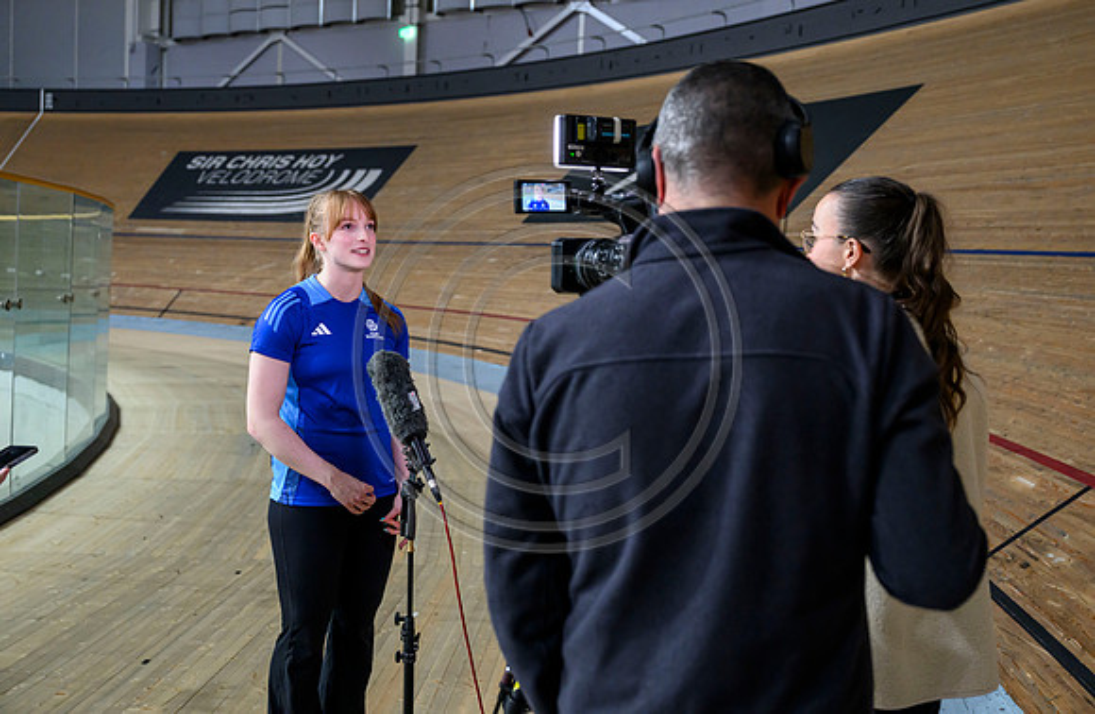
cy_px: 339
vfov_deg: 35.2
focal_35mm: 37
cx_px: 562
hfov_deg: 52.0
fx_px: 1123
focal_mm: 36
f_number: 3.5
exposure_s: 1/250
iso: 4000
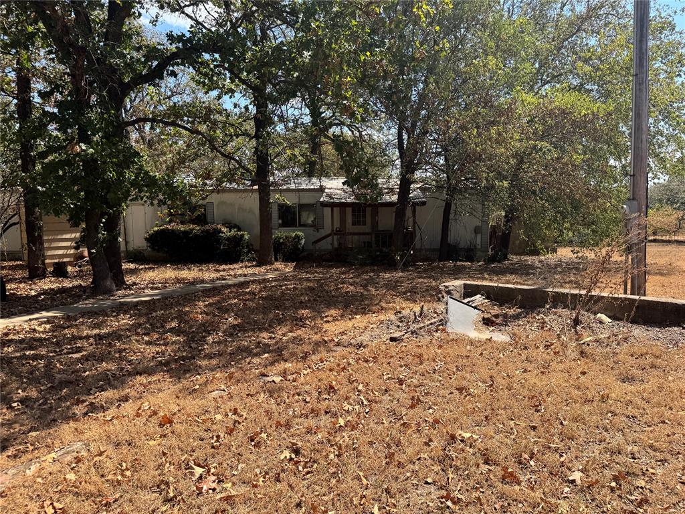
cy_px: 257
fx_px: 475
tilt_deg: -6.3
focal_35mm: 24
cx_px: 342
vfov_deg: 56.8
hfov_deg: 71.6
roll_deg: +1.1
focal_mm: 6.76
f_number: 1.78
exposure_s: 1/2105
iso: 80
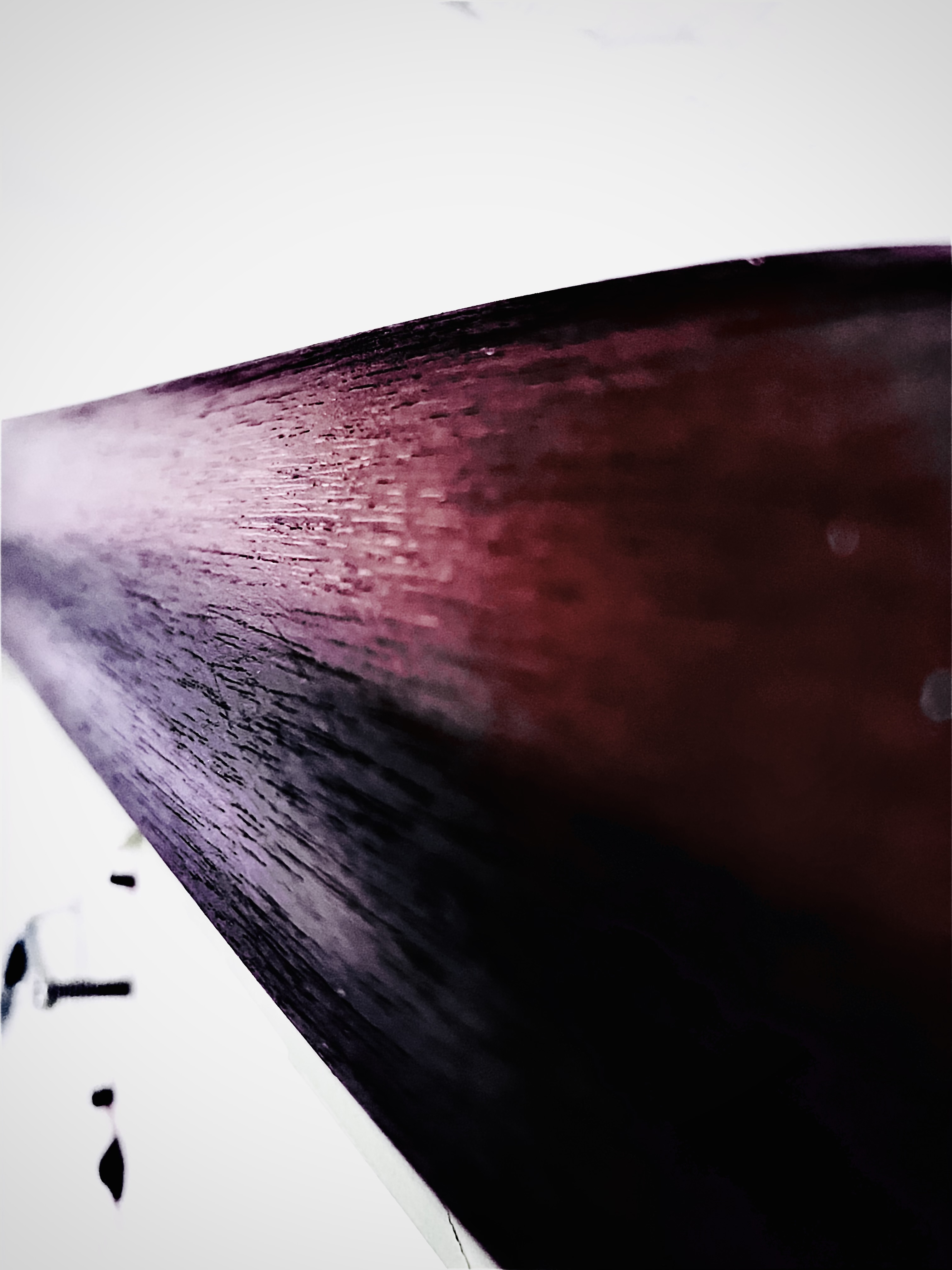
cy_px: 635
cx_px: 476
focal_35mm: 26
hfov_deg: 53.1
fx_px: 953
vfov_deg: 67.3
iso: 320
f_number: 1.5
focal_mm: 5.7
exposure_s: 1/60
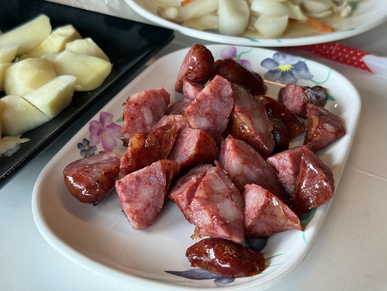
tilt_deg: -37.4
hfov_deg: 39.7
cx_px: 194
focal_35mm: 48
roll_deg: -0.7
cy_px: 146
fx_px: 537
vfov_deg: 30.3
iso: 125
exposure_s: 1/120
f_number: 1.78
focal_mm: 6.76
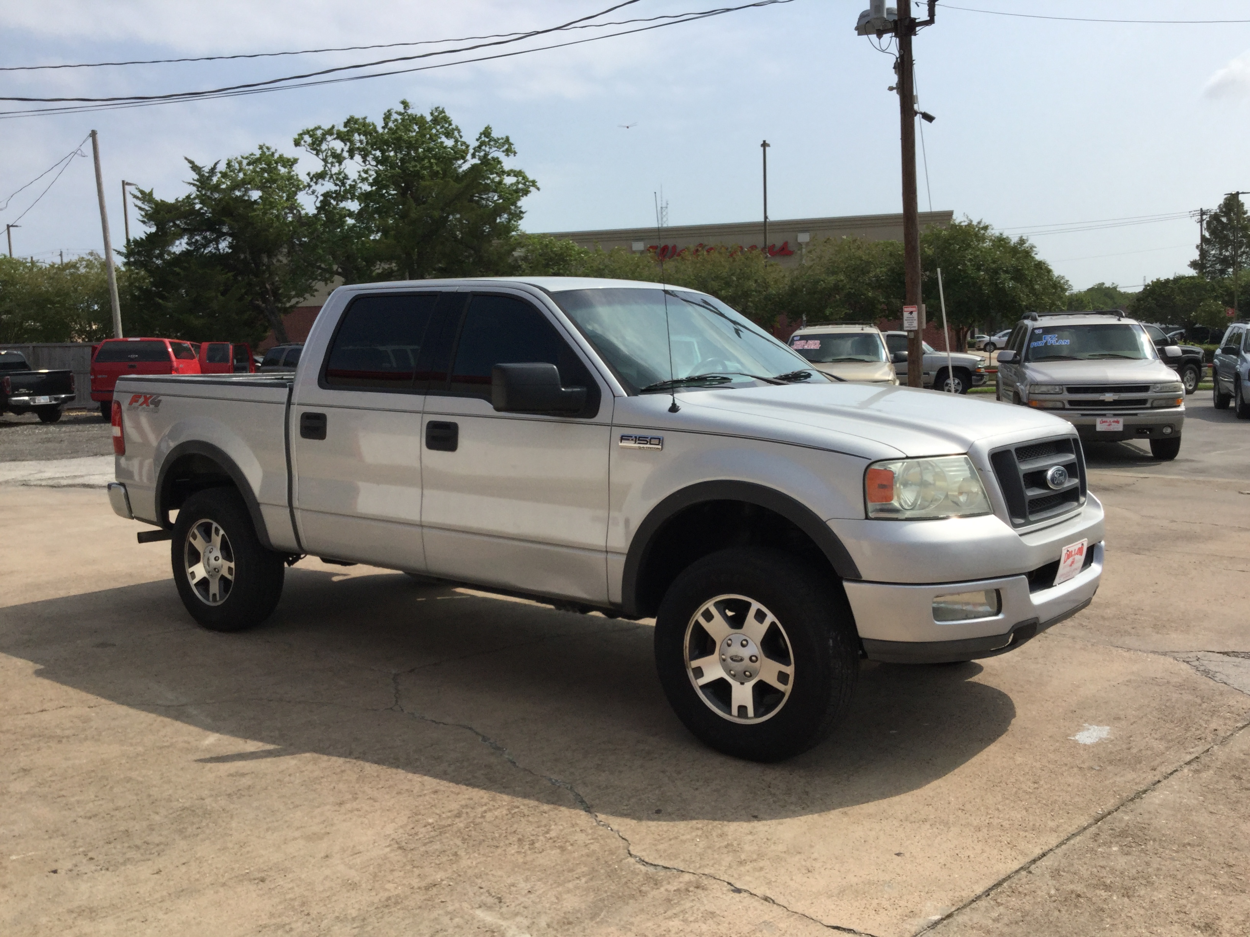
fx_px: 1119
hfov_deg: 58.4
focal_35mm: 31
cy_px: 468
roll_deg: +0.8
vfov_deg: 45.4
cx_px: 625
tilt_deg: -6.1
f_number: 2.4
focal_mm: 3.3
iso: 25
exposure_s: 1/2146
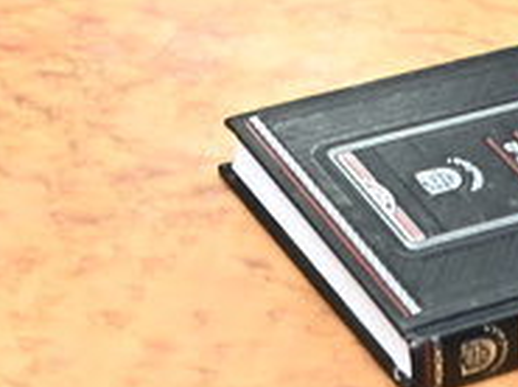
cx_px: 143
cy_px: -767
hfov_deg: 11.3
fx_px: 2614
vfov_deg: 7.5
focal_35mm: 175
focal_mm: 24
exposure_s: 1/125
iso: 1600
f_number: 7.1
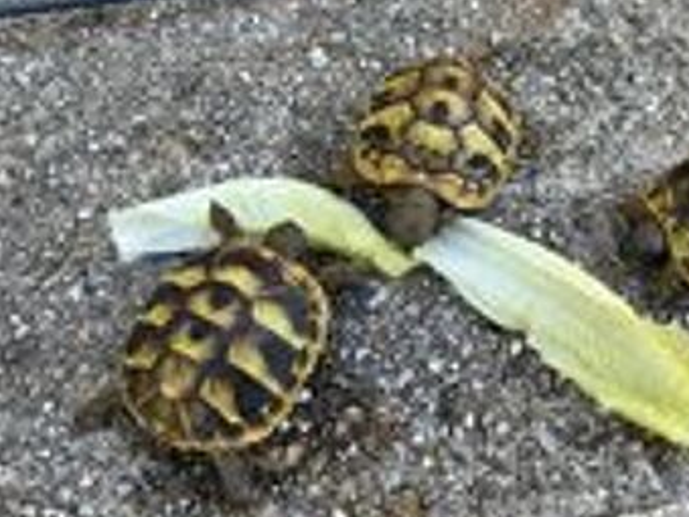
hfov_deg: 44.8
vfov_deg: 35.1
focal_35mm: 41
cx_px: 482
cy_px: 262
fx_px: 816
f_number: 1.8
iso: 25
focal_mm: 3
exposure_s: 1/120
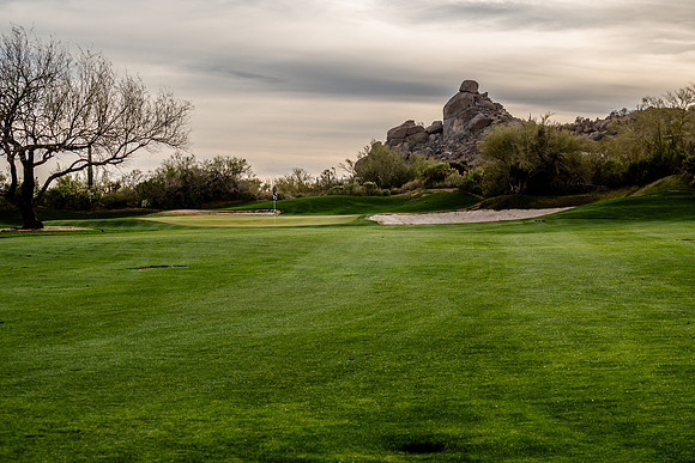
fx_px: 1448
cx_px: 348
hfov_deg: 27.0
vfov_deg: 18.2
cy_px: 232
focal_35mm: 75
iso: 400
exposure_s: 1/320
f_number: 9
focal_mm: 75
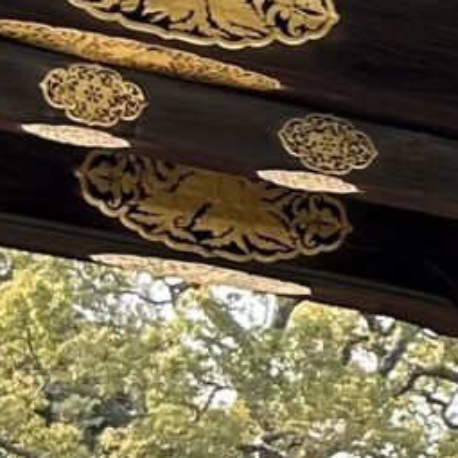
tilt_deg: +16.0
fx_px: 3458
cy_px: 284
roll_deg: -0.2
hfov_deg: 6.6
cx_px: 1588
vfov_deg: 7.6
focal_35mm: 231
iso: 50
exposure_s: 1/696
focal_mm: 5.7
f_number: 1.5
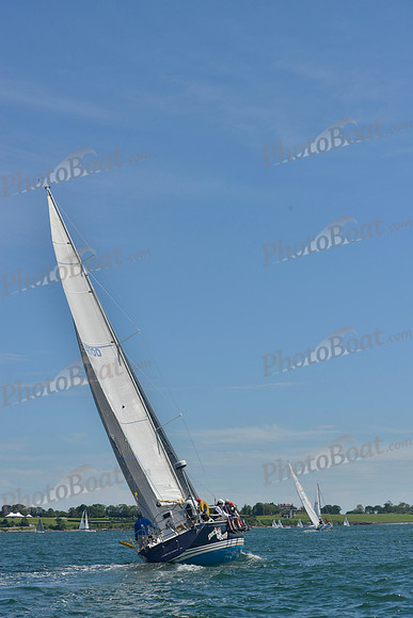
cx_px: 206
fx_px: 1204
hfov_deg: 19.5
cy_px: 309
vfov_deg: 28.8
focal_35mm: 70
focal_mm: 70
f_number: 11
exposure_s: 1/1250
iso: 280
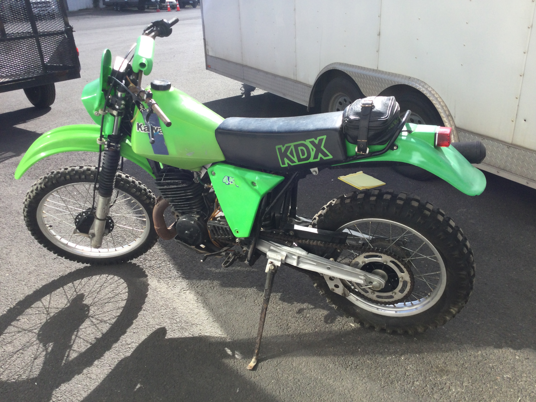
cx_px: 268
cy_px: 201
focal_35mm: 31
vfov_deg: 45.4
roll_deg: +4.8
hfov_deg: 58.4
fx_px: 480
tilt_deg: -24.7
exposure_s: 1/691
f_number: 2.4
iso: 25
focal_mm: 3.3
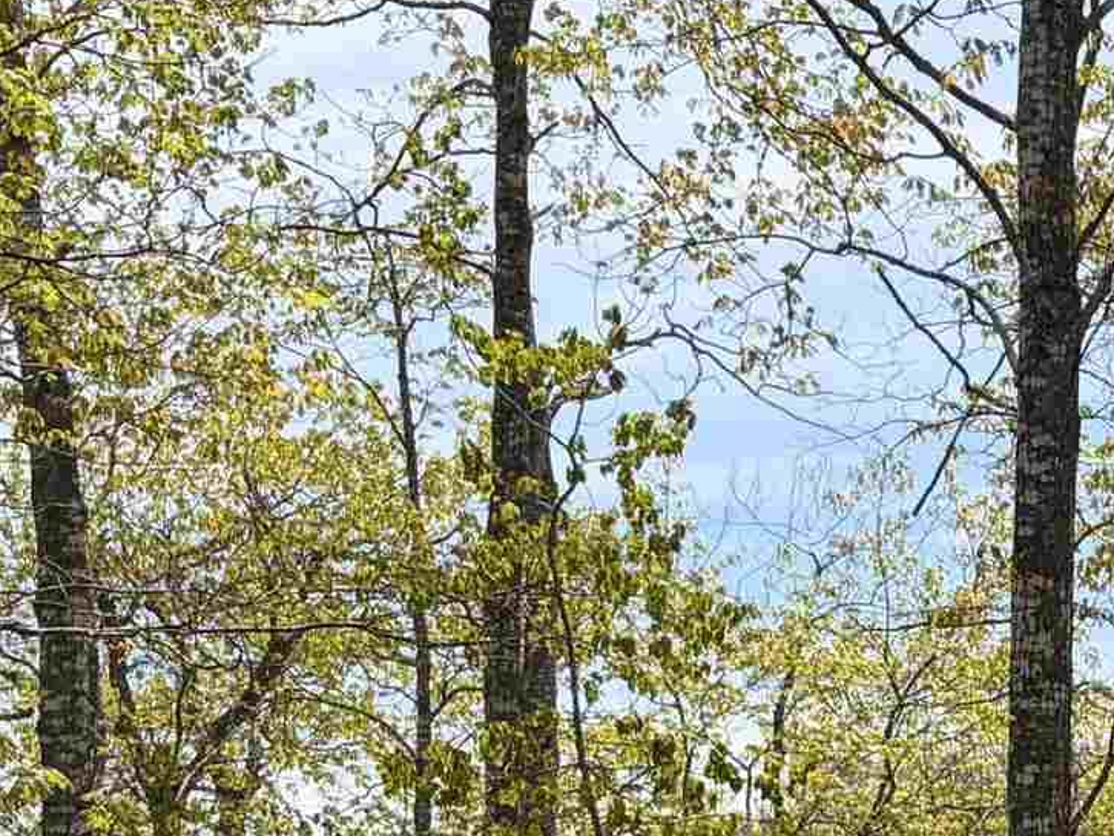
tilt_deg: +2.6
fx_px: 3541
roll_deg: +1.9
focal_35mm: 110
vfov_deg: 13.2
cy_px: 887
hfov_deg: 17.0
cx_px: 1373
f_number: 1.6
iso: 50
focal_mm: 5.96
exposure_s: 1/2451
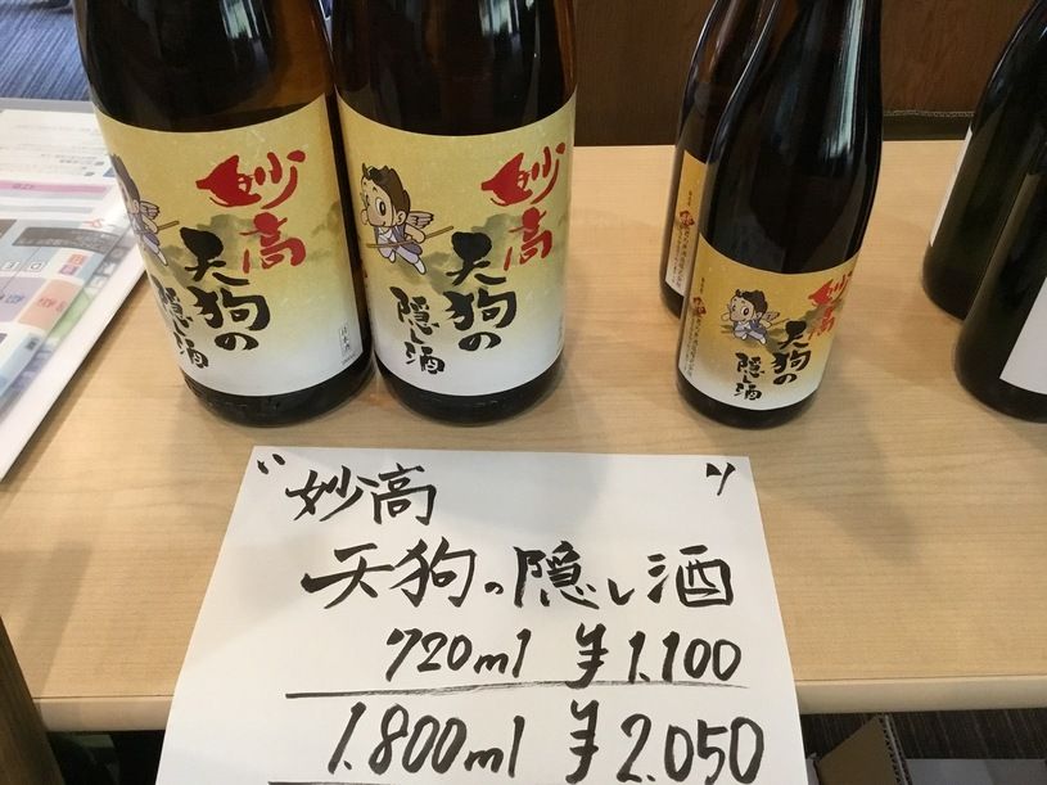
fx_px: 937
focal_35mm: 31
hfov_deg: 58.4
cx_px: 524
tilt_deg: -46.9
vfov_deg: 45.4
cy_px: 392
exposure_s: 1/30
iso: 200
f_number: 2.4
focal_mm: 3.3
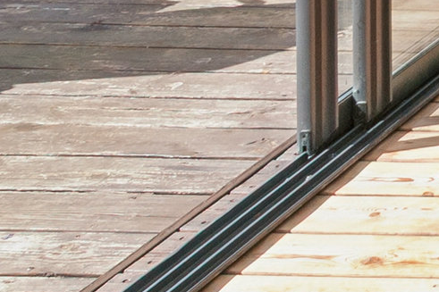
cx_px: 1134
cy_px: -523
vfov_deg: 10.0
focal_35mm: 110
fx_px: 1341
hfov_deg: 12.8
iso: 200
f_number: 10
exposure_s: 1/200
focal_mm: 12
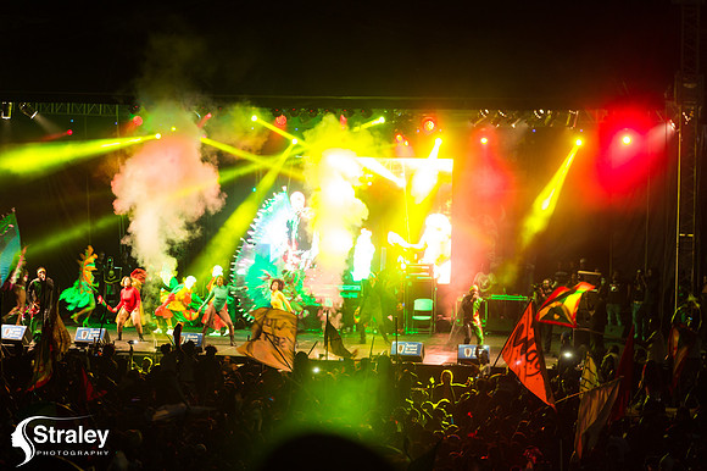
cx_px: 354
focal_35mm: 120
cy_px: 236
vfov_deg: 11.4
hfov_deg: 17.1
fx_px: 2355
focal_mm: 120
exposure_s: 1/60
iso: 2000
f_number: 5.6
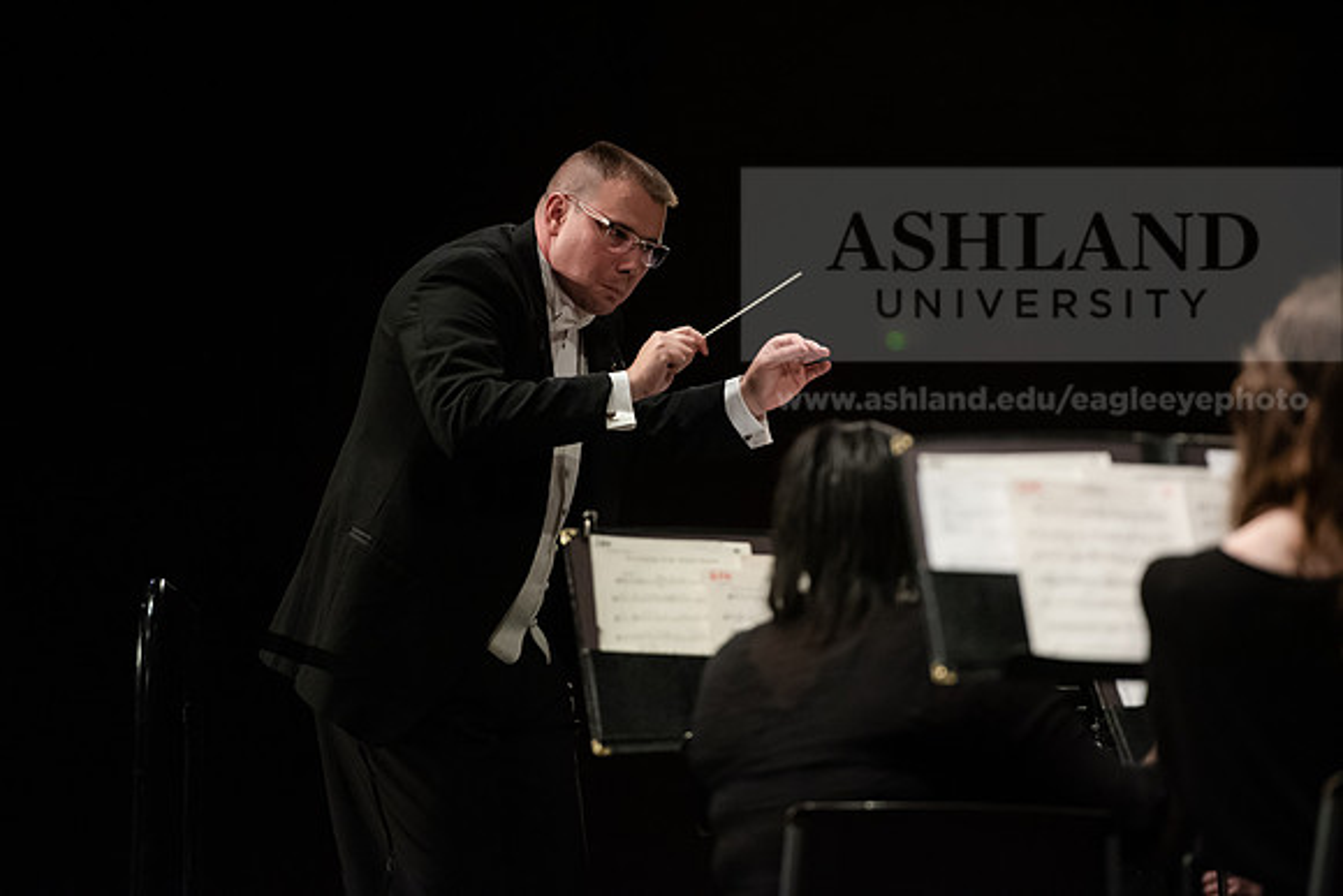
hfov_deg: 10.3
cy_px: 448
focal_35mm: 200
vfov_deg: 6.9
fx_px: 7463
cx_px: 672
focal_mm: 200
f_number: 3.2
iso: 3200
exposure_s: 1/250
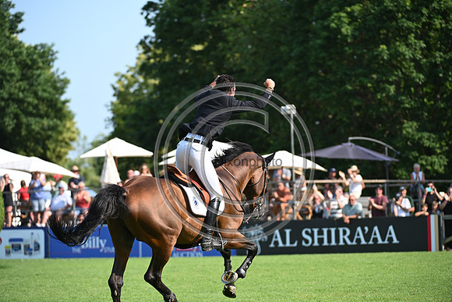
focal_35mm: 200
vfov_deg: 6.9
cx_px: 226
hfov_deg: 10.3
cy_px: 151
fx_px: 2512
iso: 360
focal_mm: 200
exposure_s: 1/1250
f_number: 4.5
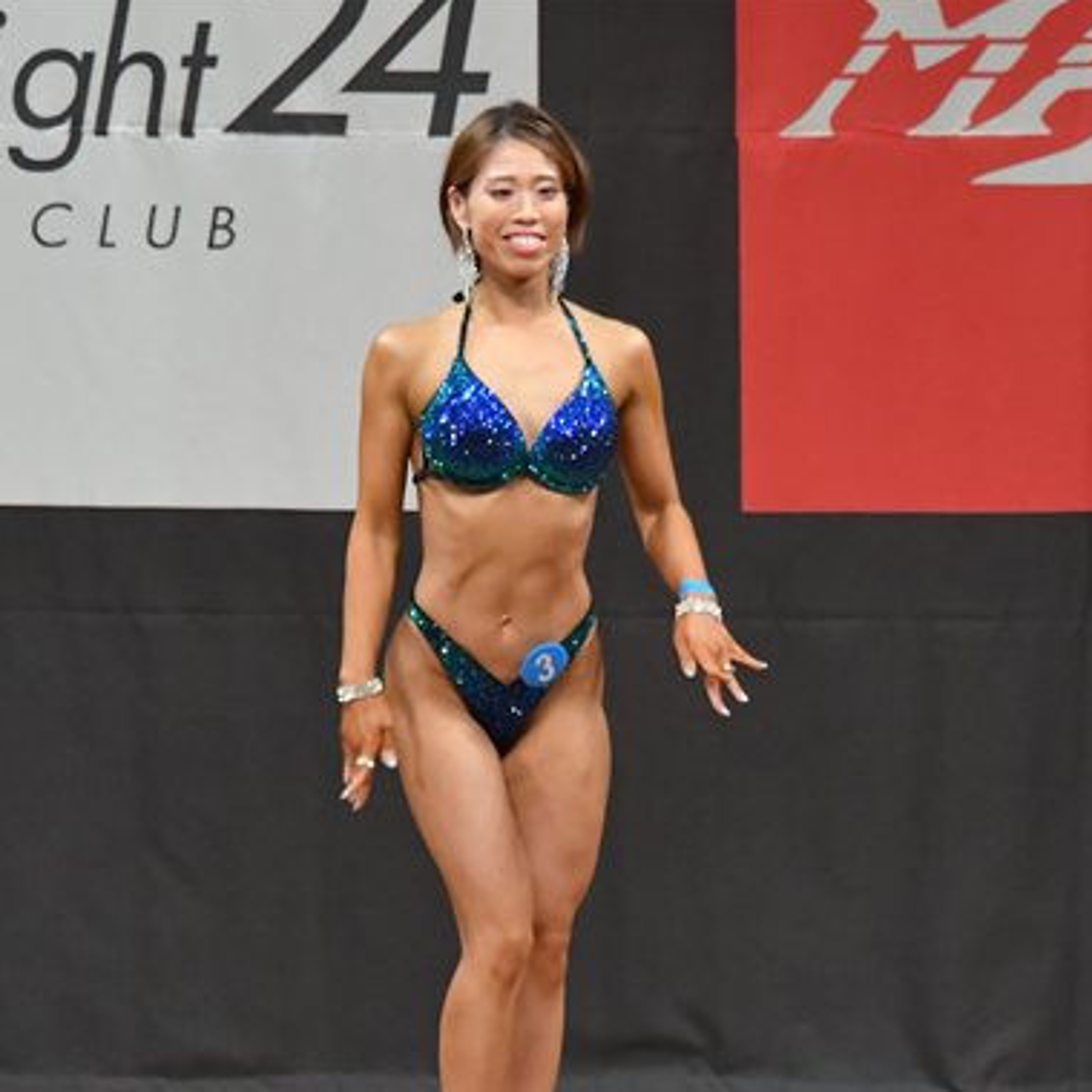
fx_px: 16703
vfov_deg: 3.7
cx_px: 467
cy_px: 736
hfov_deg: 3.7
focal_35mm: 468
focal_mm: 180
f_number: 5.6
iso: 7200
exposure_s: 1/400
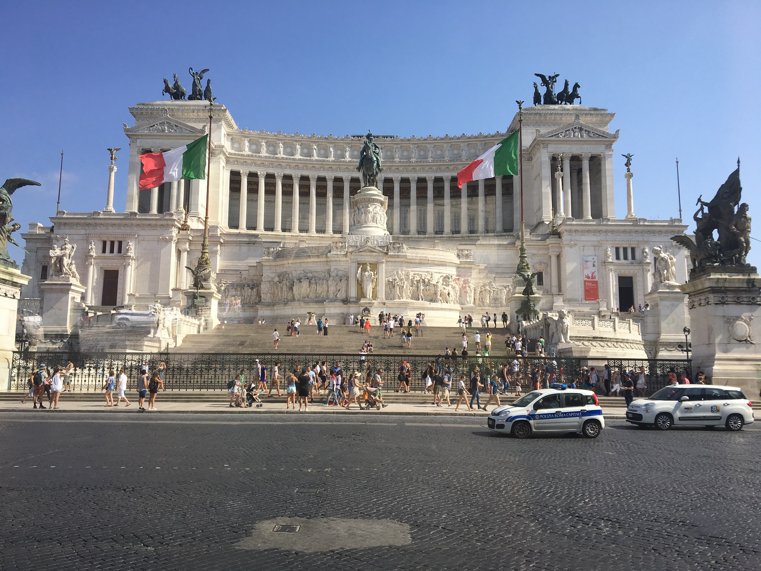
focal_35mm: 29
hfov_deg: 61.7
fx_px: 638
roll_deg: -1.8
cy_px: 286
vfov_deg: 48.2
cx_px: 380
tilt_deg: +3.3
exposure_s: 1/281
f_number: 2.2
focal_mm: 4.15
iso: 25
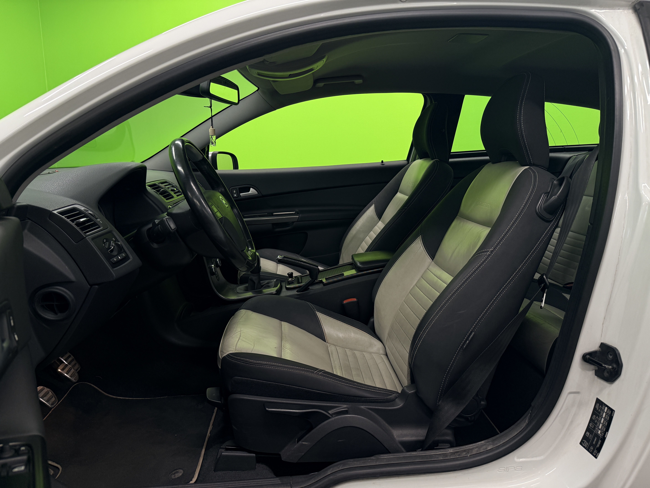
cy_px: 244
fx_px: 451
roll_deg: -0.2
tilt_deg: -11.3
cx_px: 325
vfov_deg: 56.8
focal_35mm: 24
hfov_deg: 71.6
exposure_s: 1/100
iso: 100
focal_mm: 6.76
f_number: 1.78
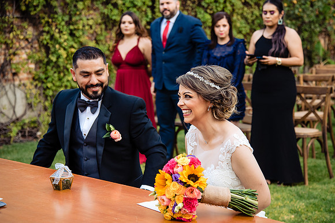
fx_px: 722
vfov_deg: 17.6
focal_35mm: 78
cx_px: 186
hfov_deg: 26.1
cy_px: 103
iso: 800
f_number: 4.5
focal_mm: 70
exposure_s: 1/400
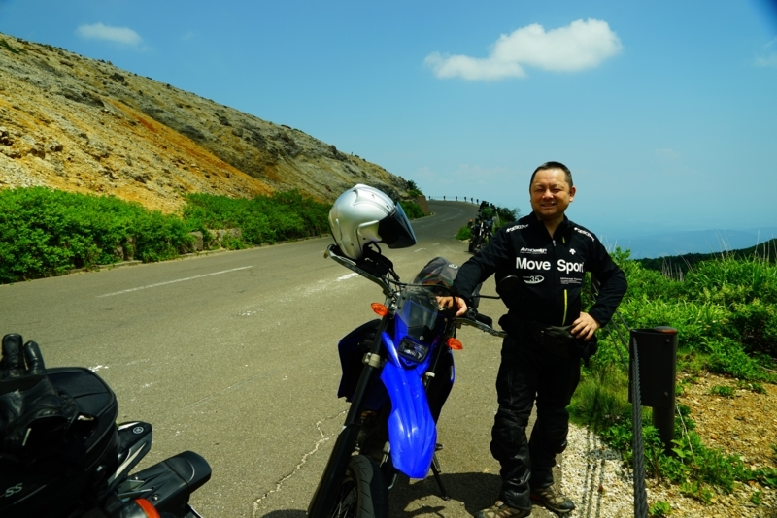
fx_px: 518
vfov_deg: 53.2
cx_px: 388
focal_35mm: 24
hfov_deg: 73.7
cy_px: 259
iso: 100
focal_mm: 24
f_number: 9.5
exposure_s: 1/125
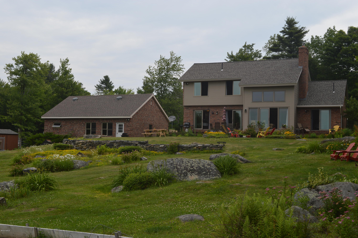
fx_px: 432
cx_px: 179
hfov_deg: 45.0
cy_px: 119
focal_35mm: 44
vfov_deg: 30.8
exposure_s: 1/200
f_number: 8
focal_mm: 29
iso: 100
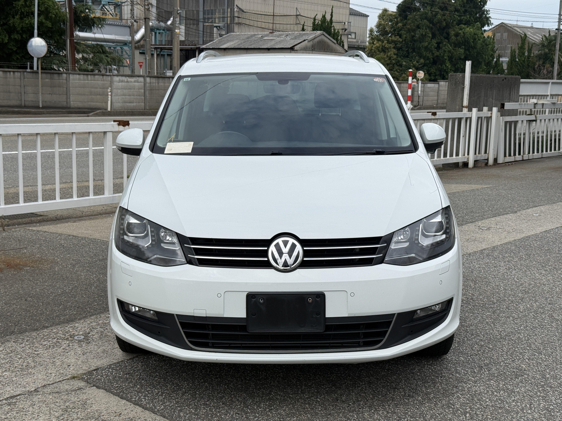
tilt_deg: -8.3
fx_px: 779
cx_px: 281
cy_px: 210
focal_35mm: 48
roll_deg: -1.3
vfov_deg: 30.3
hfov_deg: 39.7
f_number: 1.78
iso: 64
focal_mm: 6.76
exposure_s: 1/6536
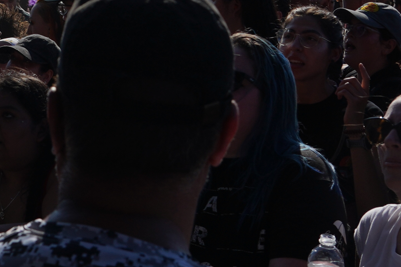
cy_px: -125
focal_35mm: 99
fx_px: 1103
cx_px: -23
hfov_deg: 19.8
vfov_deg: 13.1
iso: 100
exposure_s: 1/800
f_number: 8
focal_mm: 24
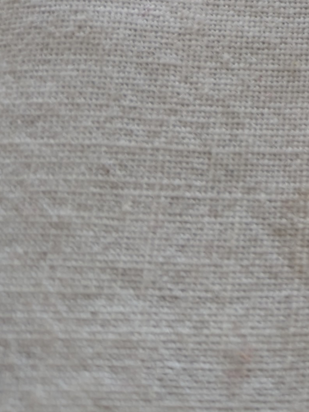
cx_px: 616
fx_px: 1308
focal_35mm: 110
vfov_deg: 15.5
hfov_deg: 12.0
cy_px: -315
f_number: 1.89
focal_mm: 5.43
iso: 42
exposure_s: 1/188
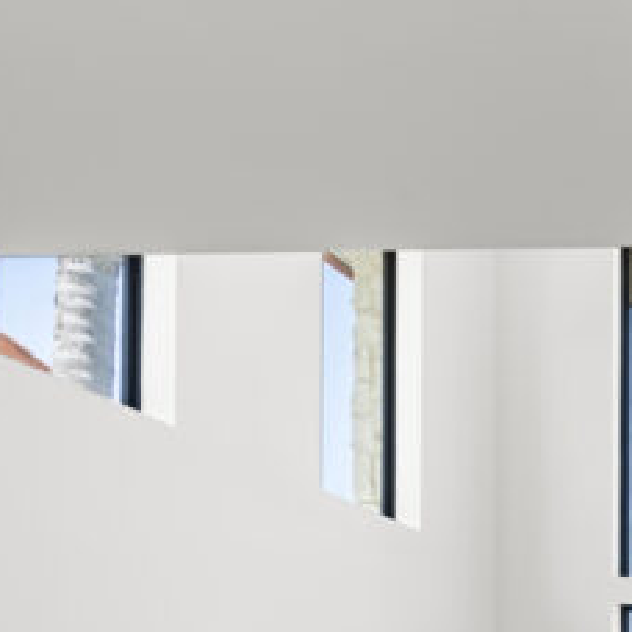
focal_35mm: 61
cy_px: 791
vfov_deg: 24.9
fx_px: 1260
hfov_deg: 20.5
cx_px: 1117
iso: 100
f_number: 10
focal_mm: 16
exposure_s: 1/5
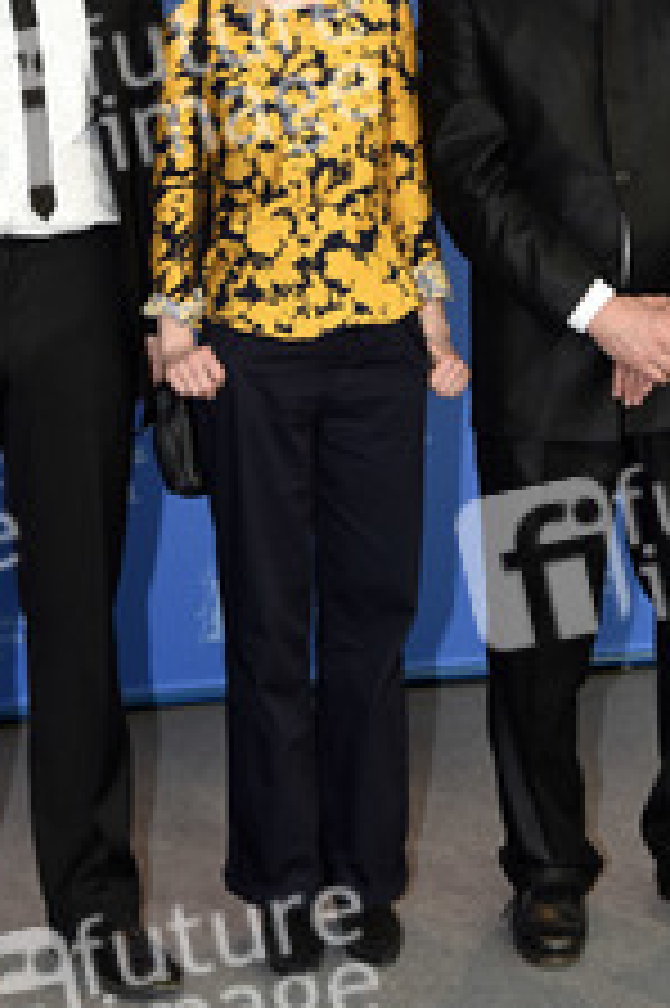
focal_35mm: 75
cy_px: 320
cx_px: 279
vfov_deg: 26.8
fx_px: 2097
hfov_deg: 18.1
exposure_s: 1/200
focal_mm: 28
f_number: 4
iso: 640
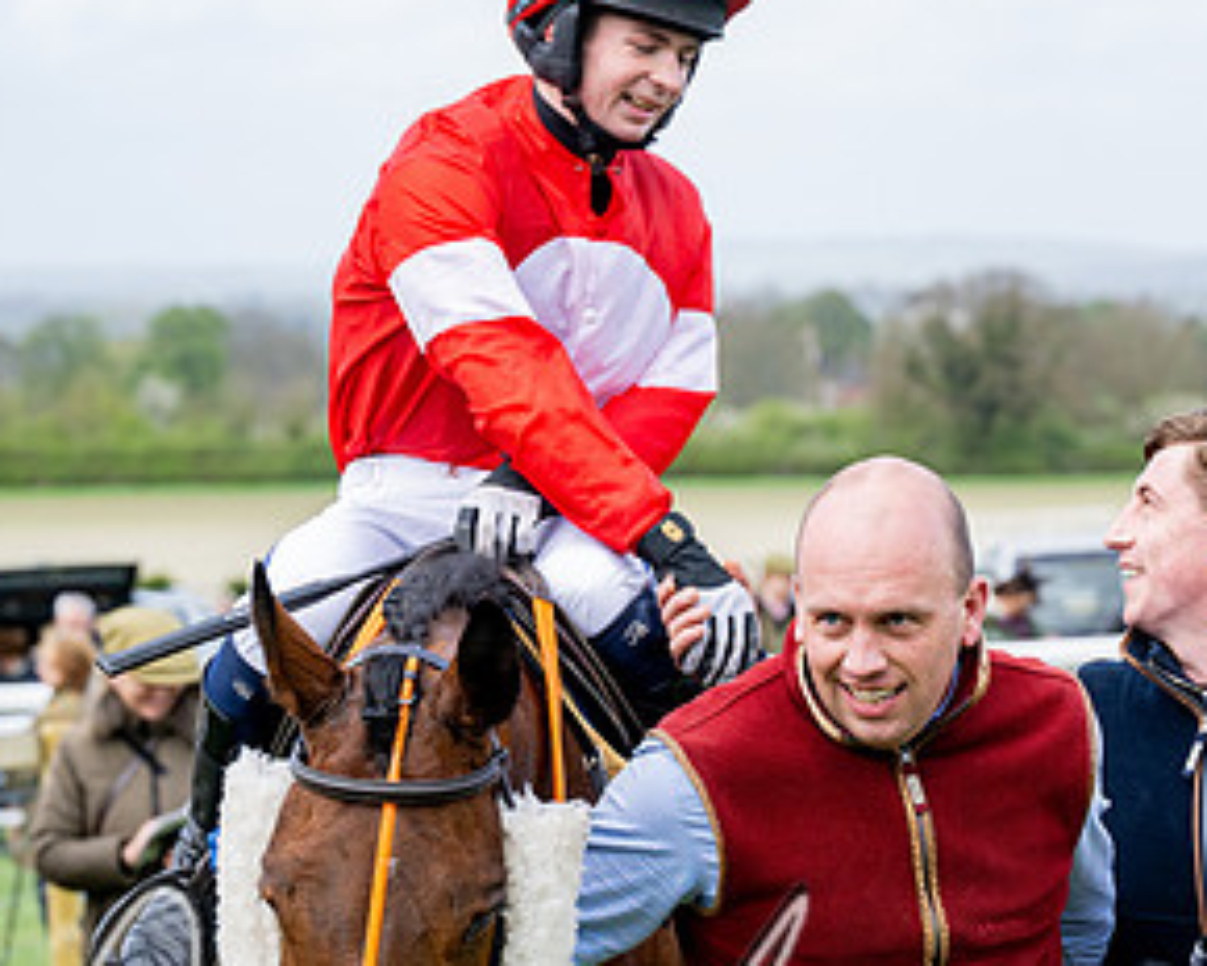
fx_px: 5466
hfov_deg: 12.5
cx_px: 1044
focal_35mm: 153
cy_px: 779
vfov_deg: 10.1
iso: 400
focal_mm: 70
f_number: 4
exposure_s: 1/1250
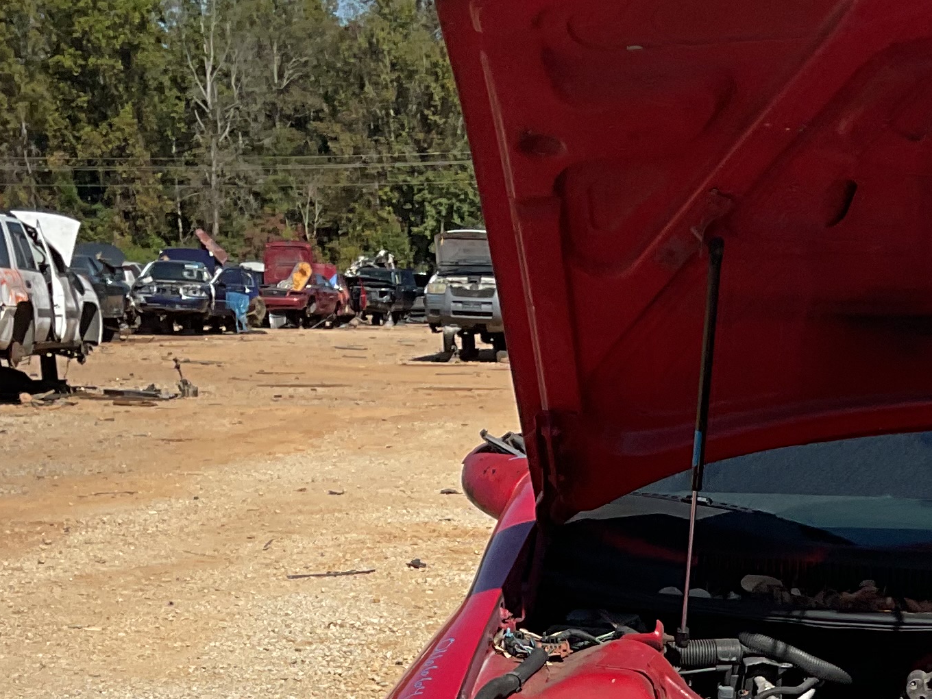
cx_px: 565
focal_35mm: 86
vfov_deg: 15.9
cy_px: 1014
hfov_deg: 22.7
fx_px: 2315
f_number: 1.8
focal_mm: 3
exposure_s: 1/2801
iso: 25
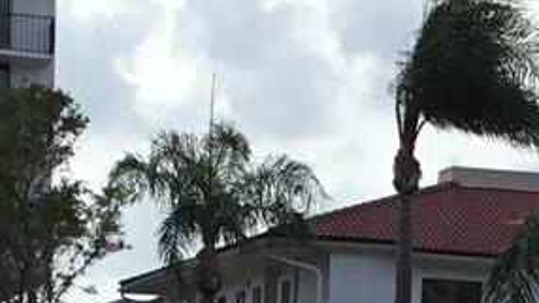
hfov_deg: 11.3
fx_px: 2702
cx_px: 437
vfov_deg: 6.0
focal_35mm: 189
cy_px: 856
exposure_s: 1/1181
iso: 25
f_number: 2.4
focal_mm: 3.3
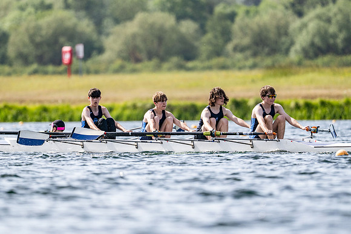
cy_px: 117
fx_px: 5846
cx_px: 176
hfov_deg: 3.4
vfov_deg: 2.3
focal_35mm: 600
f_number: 4.5
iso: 280
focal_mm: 400
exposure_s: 1/2500
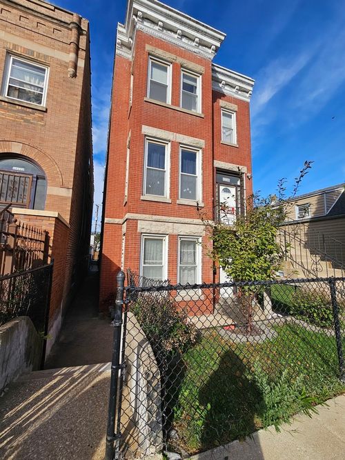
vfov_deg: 106.2
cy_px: 230
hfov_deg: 89.9
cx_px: 172
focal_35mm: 13
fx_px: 173
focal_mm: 2.2
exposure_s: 1/1785
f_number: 2.2
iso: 50
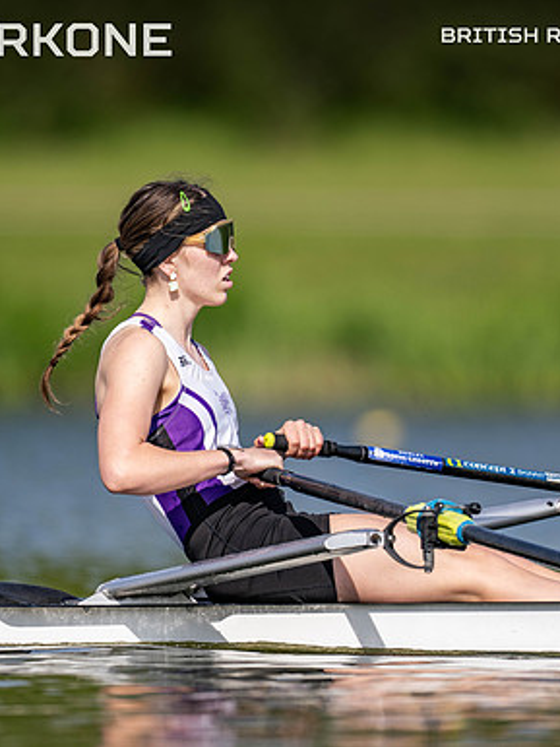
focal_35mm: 870
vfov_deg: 2.3
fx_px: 18756
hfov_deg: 1.7
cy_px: 374
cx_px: 357
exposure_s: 1/2500
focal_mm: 600
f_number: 4
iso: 220
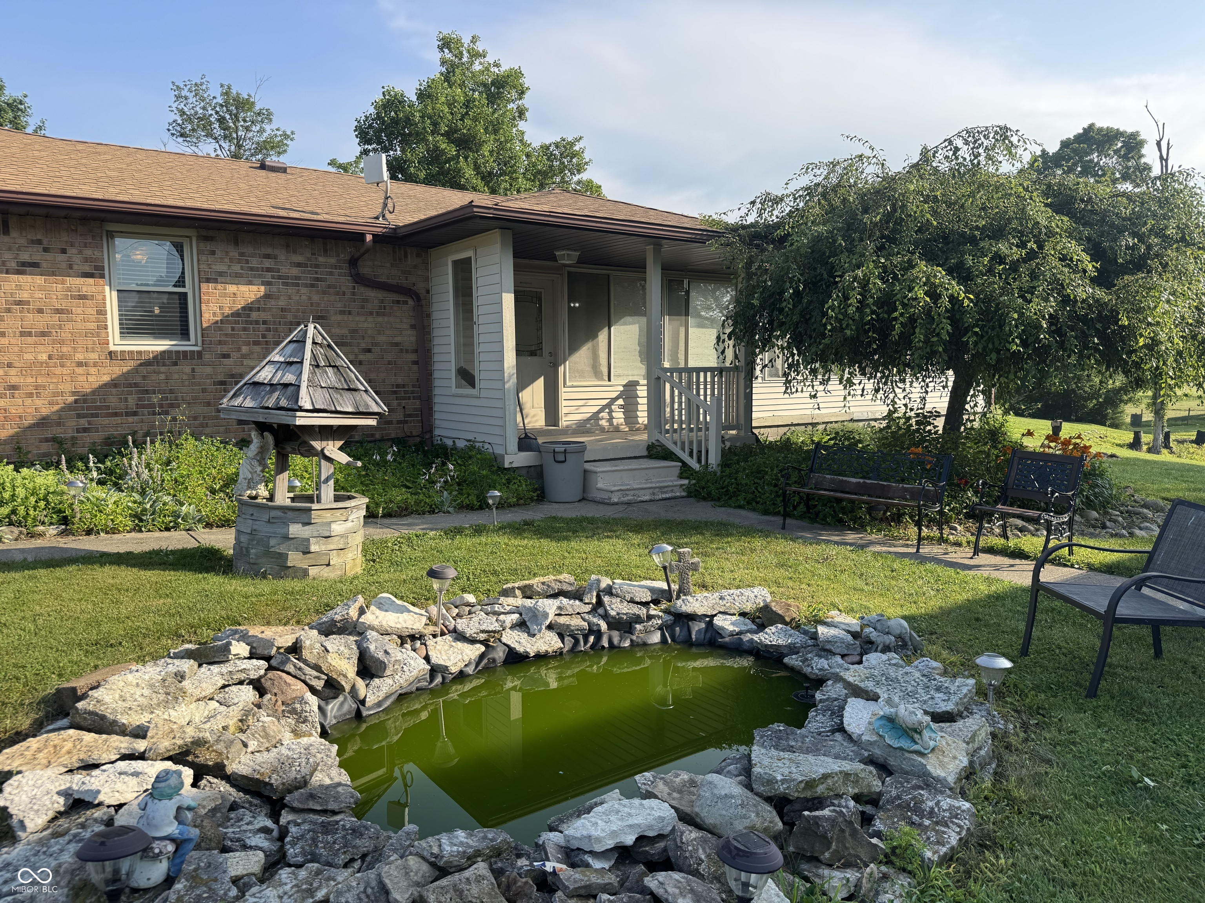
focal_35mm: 24
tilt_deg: -6.4
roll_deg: +0.2
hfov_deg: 71.6
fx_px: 835
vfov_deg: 56.8
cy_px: 452
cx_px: 602
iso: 80
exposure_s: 1/1172
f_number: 1.78
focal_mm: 6.76
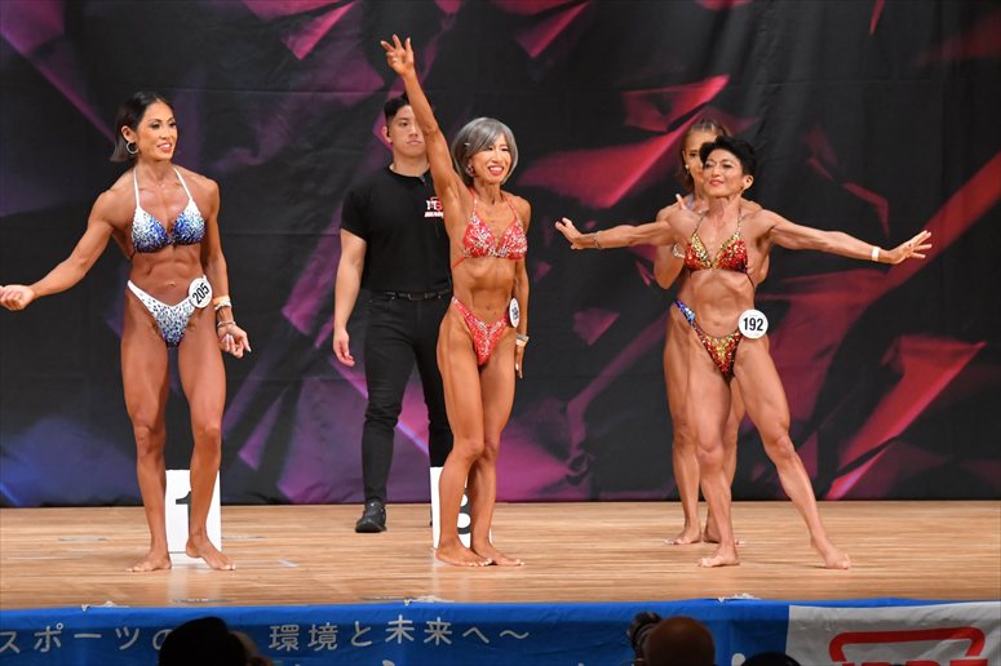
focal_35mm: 225
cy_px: 333
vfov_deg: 6.1
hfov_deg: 9.2
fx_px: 6253
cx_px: 500
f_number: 5.6
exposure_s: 1/400
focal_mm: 150
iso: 5600
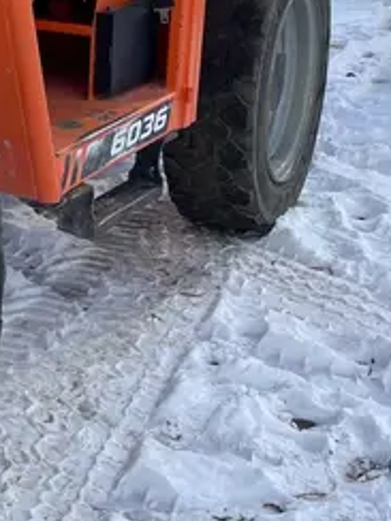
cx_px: -75
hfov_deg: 18.0
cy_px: 148
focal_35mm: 78
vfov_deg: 24.8
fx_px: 1175
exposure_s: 1/2755
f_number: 1.6
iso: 50
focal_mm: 5.1
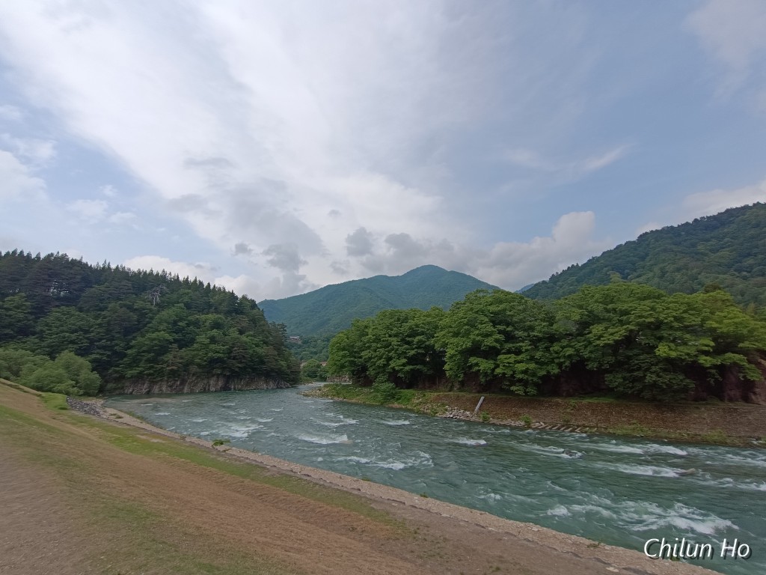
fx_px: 354
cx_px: 383
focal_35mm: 16
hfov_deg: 94.5
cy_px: 288
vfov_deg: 78.1
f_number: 2.2
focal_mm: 1.66
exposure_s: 1/1431
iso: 50
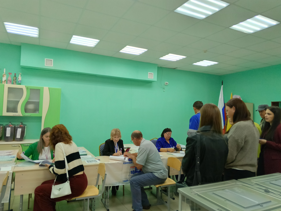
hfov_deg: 71.6
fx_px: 195
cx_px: 140
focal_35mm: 24
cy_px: 106
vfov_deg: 56.8
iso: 110
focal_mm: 4.09
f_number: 1.6
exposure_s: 1/60
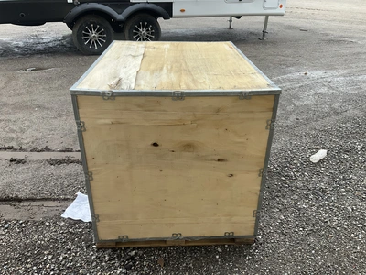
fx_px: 307
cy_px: 138
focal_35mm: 29
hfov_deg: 61.7
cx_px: 183
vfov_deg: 48.2
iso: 25
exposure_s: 1/122
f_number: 1.8
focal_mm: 3
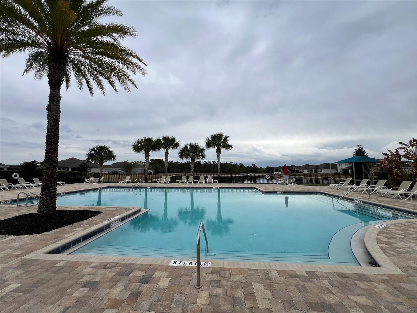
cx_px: 208
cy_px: 156
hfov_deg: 106.2
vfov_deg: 89.9
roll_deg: -0.4
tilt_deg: +5.1
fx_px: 157
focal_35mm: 13
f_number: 1.8
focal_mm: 1.57
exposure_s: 1/369
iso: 32
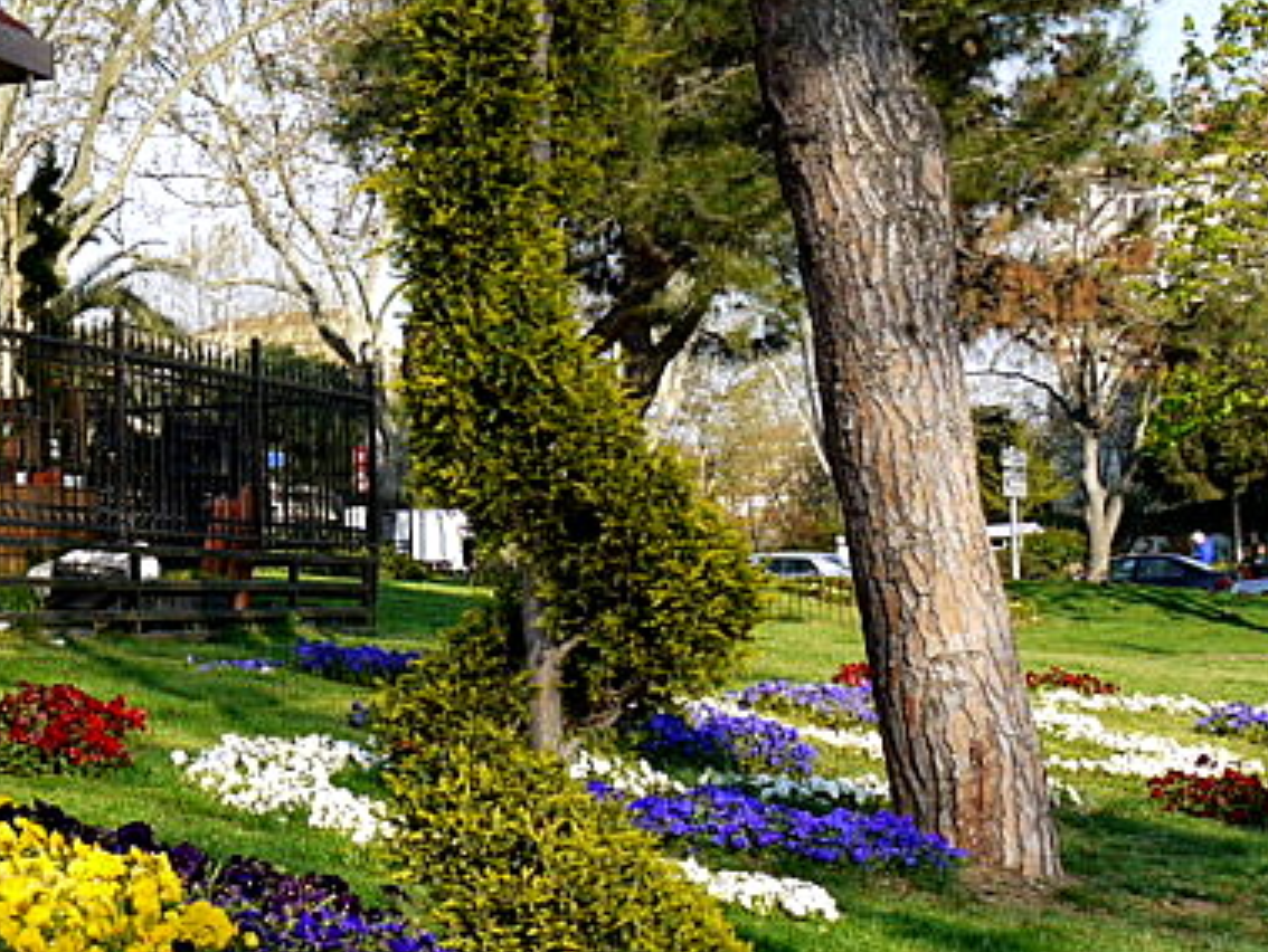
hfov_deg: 20.4
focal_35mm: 92
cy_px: 660
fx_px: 3372
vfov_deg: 16.0
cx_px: -81
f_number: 6.3
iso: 100
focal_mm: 17
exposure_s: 1/200
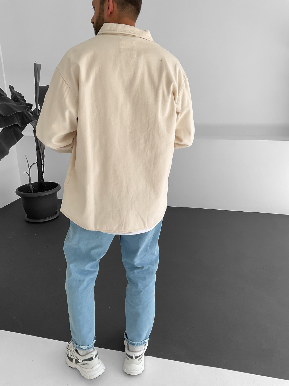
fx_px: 323
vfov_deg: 61.7
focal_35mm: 29
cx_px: 144
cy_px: 193
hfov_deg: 48.2
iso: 16
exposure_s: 1/250
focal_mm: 3
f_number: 1.8
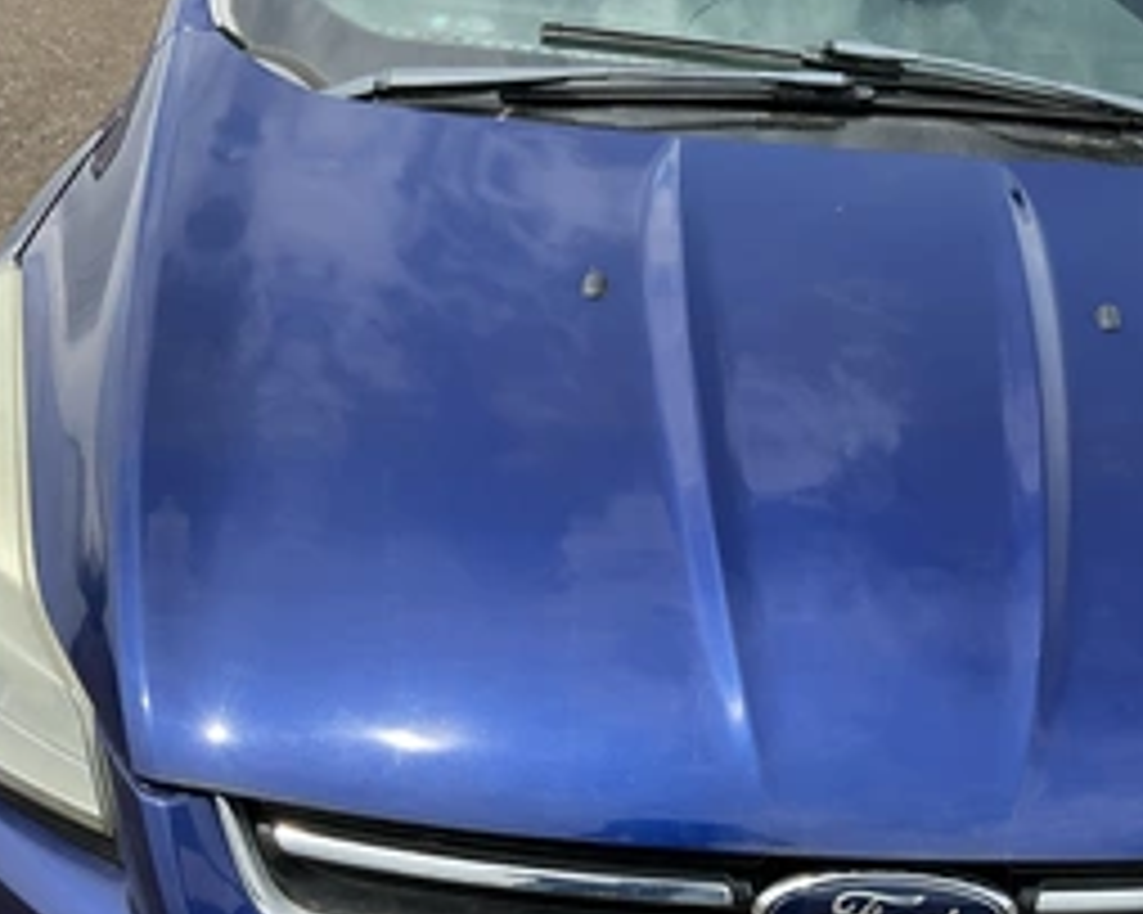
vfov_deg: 34.9
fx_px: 1454
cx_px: 832
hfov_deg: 41.8
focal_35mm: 43
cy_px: 486
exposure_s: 1/792
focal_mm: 3
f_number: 1.8
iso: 25
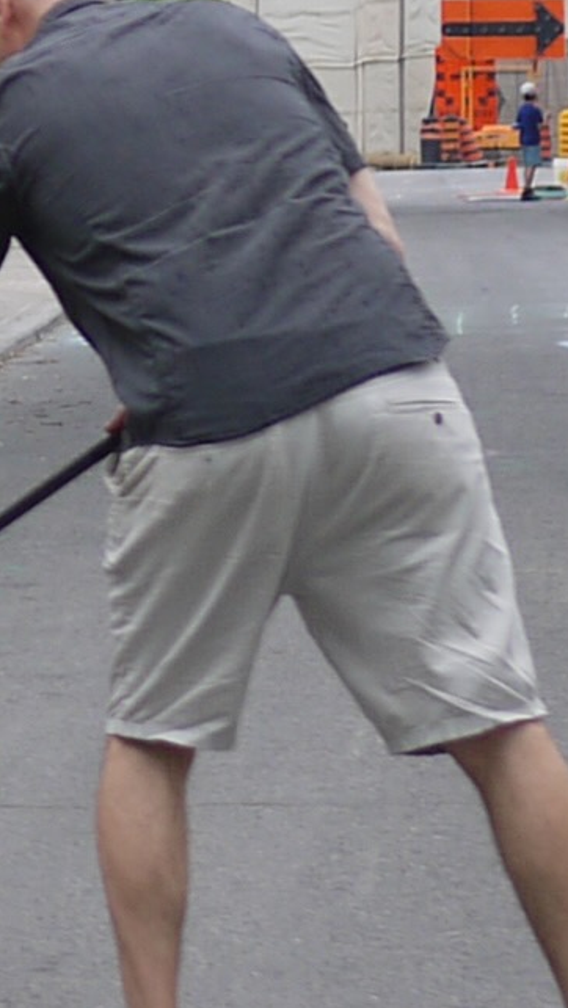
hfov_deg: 4.3
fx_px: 7251
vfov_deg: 7.9
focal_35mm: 271
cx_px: -1056
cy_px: 207
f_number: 1.8
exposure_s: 1/1000
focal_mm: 20
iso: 100
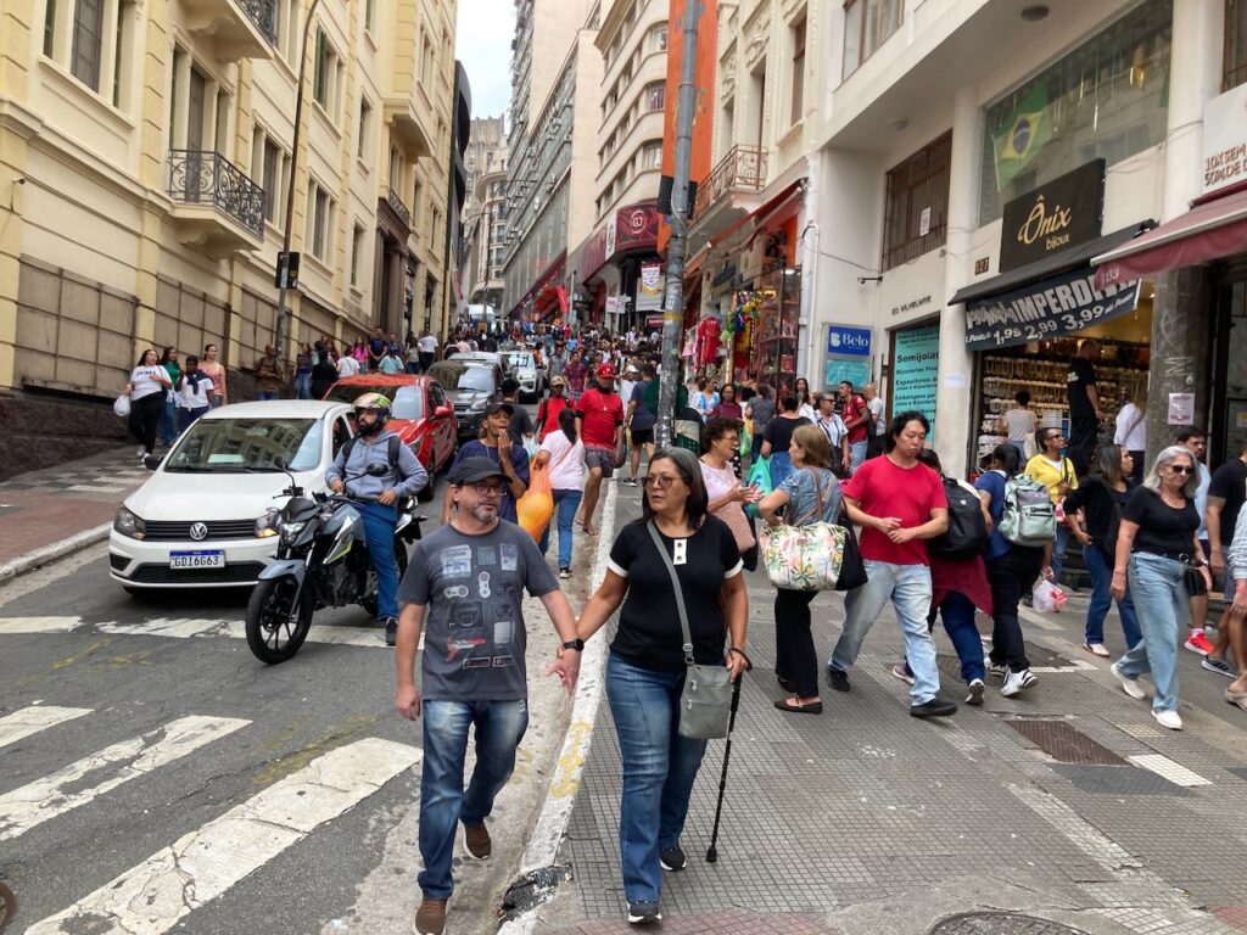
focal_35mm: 28
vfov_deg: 49.7
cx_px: 624
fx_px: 1009
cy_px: 468
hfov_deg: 63.4
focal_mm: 3.99
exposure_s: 1/222
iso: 20
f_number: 1.8
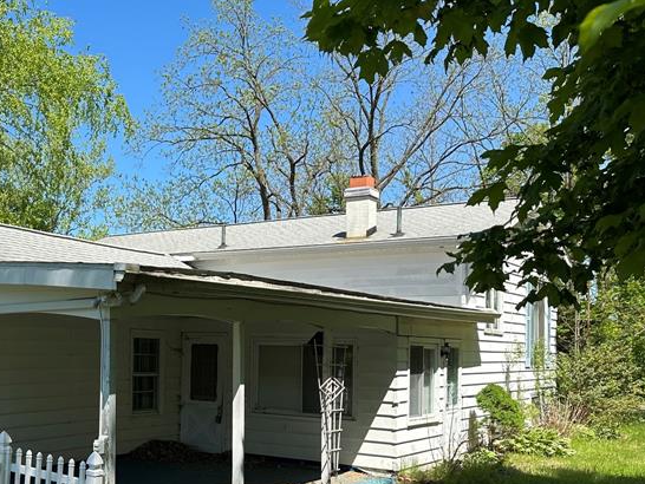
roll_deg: -1.5
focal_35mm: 45
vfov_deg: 31.8
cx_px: 123
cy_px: 339
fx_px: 839
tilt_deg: +0.9
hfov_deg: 40.2
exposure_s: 1/2732
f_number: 1.78
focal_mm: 6.86
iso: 80
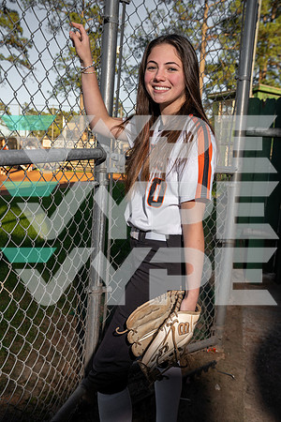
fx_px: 351
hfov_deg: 43.6
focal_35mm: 30
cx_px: 140
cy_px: 211
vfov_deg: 61.9
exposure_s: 1/250
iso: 100
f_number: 5.6
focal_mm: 30
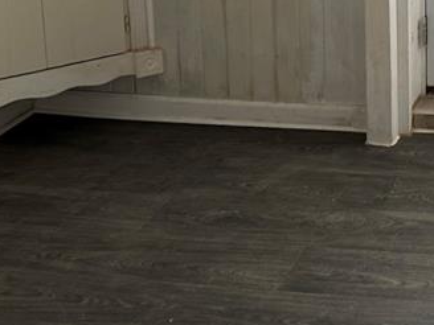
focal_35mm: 75
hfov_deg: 23.4
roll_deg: -0.9
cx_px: 544
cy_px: -131
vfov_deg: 18.0
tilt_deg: -10.0
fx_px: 940
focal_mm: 6.86
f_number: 1.78
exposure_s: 1/60
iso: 160
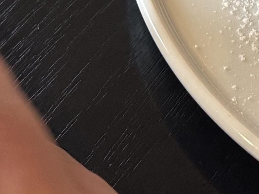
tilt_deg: -43.3
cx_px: 325
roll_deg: -6.5
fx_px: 913
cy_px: -149
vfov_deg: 11.3
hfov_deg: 15.5
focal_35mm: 122
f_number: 1.78
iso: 320
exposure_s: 1/50
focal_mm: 6.76
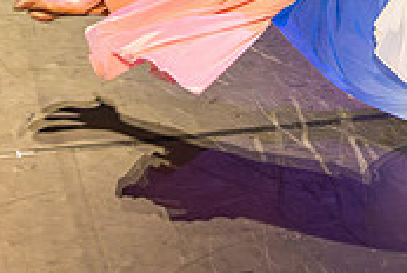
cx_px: 492
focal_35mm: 194
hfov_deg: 10.4
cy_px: -192
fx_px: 2197
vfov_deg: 7.0
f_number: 2.8
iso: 8000
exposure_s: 1/200
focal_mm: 36
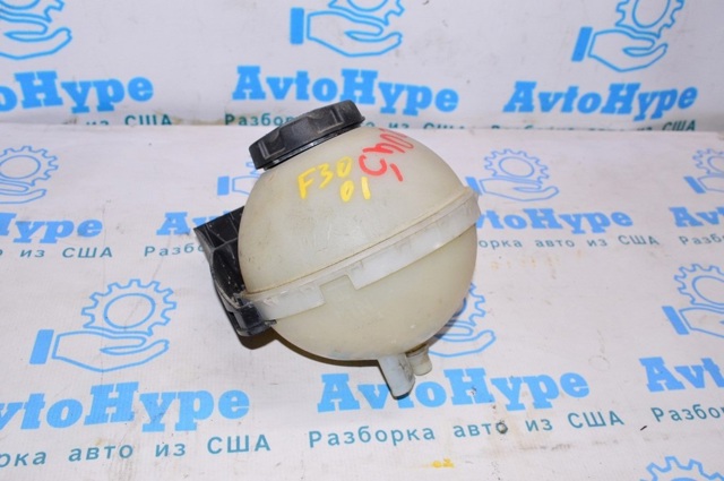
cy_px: 240
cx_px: 362
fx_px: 693
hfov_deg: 55.2
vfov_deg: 38.3
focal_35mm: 34
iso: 1600
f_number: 8
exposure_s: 1/200
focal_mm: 23
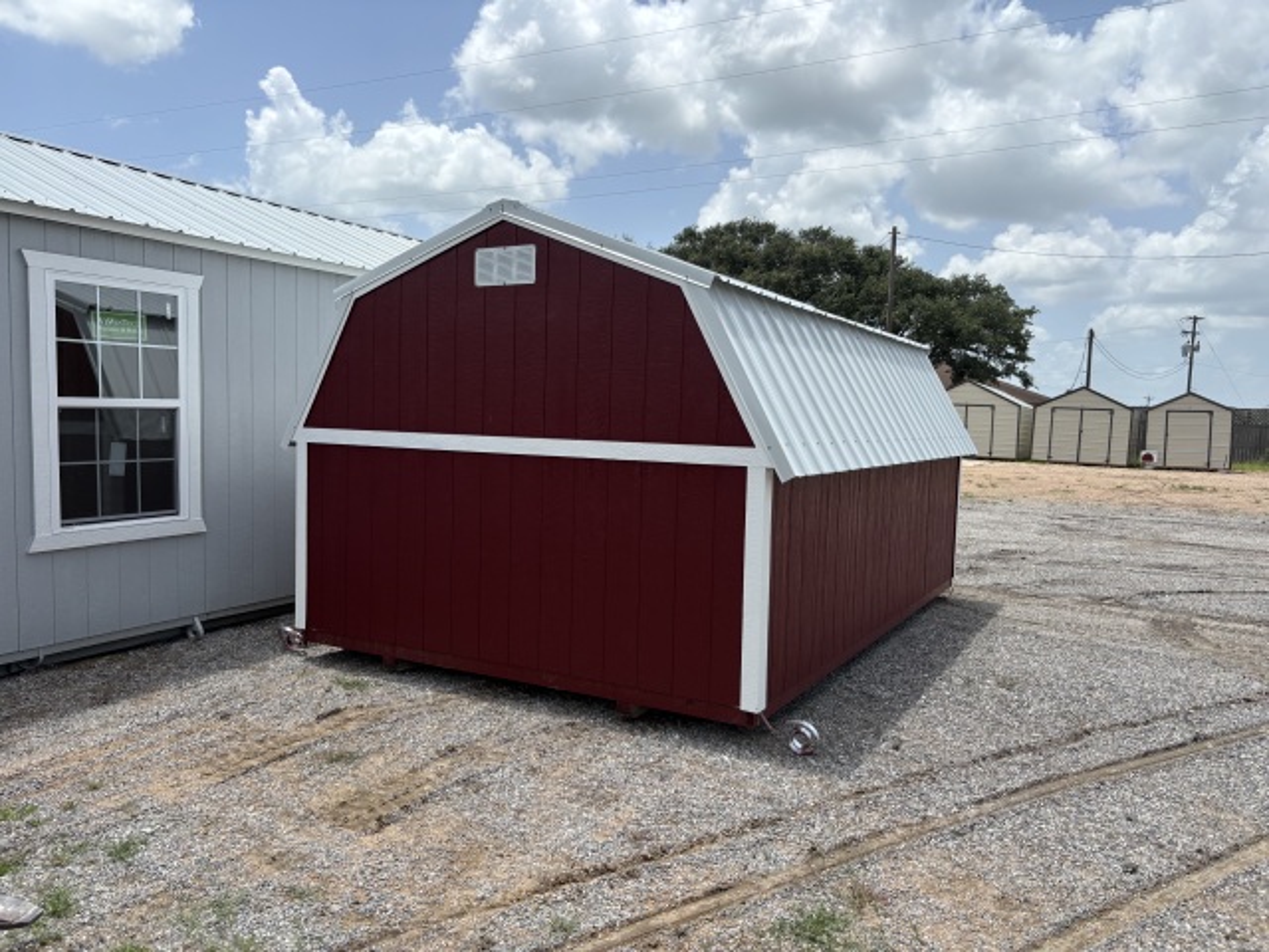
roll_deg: -1.7
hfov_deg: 67.3
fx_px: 953
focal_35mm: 26
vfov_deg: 53.1
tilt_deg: -1.8
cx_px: 634
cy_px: 476
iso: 50
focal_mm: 5.96
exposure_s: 1/3788
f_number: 1.6
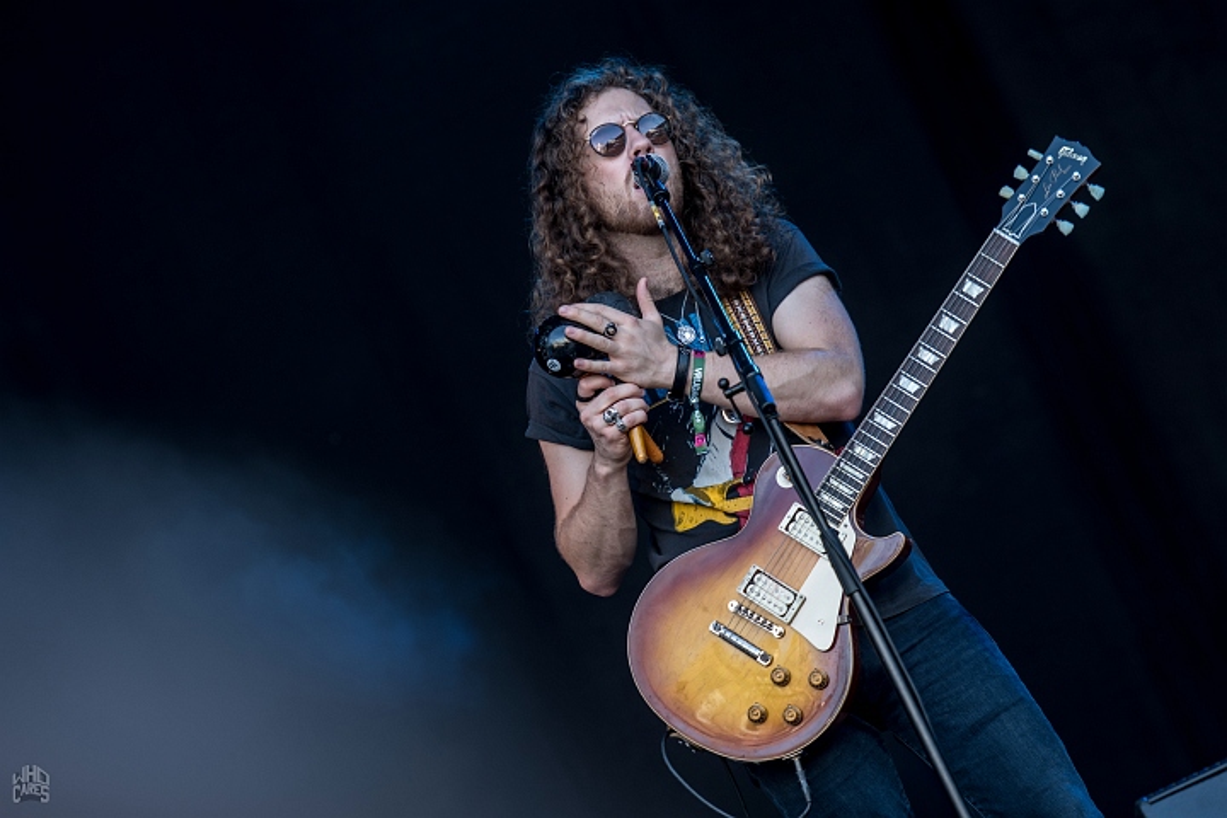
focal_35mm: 248
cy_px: 409
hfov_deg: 8.3
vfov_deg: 5.6
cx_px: 614
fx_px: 8435
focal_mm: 165
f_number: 2.8
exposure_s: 1/100
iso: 100
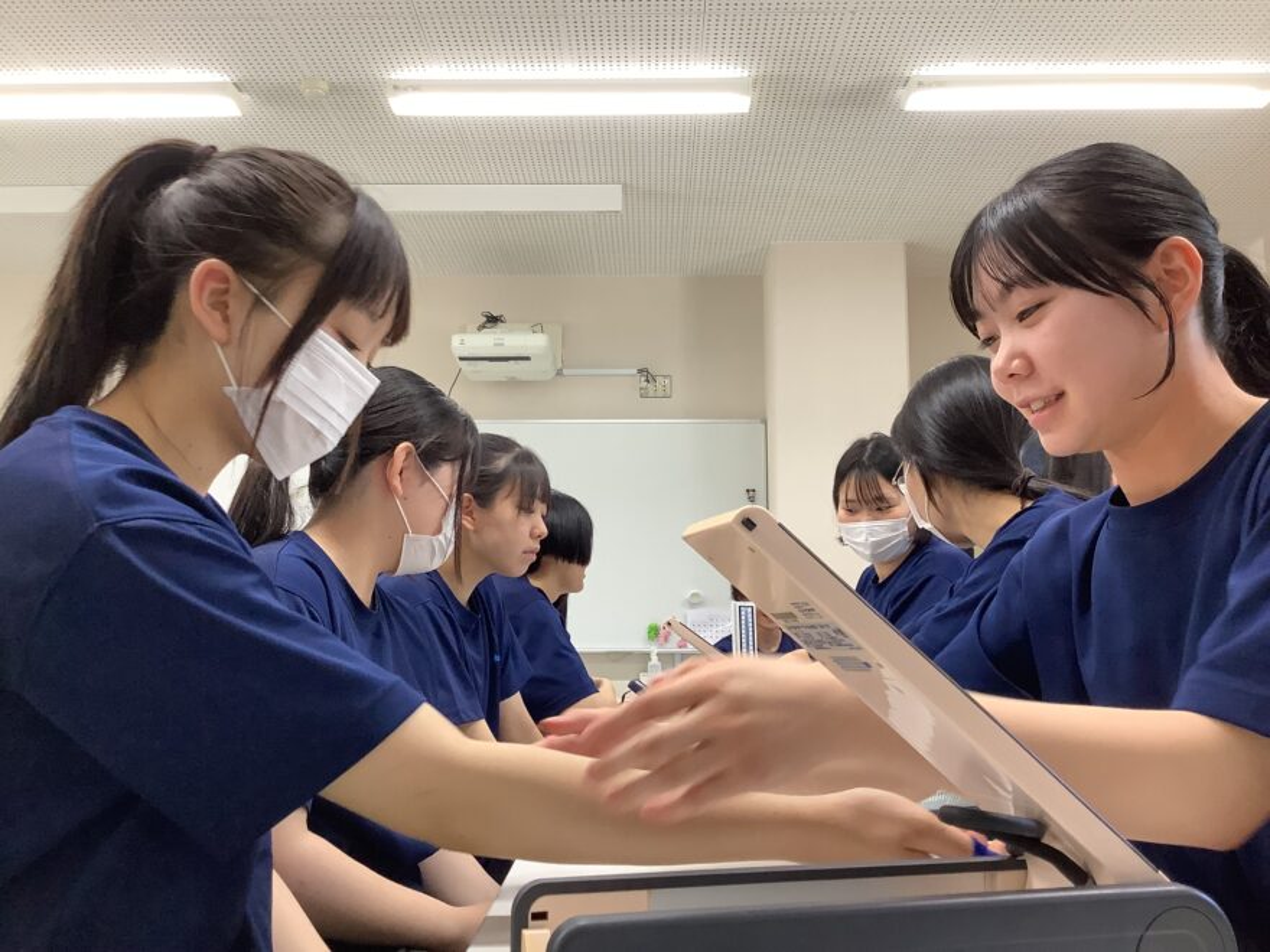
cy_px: 476
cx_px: 635
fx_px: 1137
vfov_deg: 45.4
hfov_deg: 58.4
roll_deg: +0.3
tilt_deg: +7.5
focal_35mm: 31
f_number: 2.4
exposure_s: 1/60
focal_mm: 3.3
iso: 125
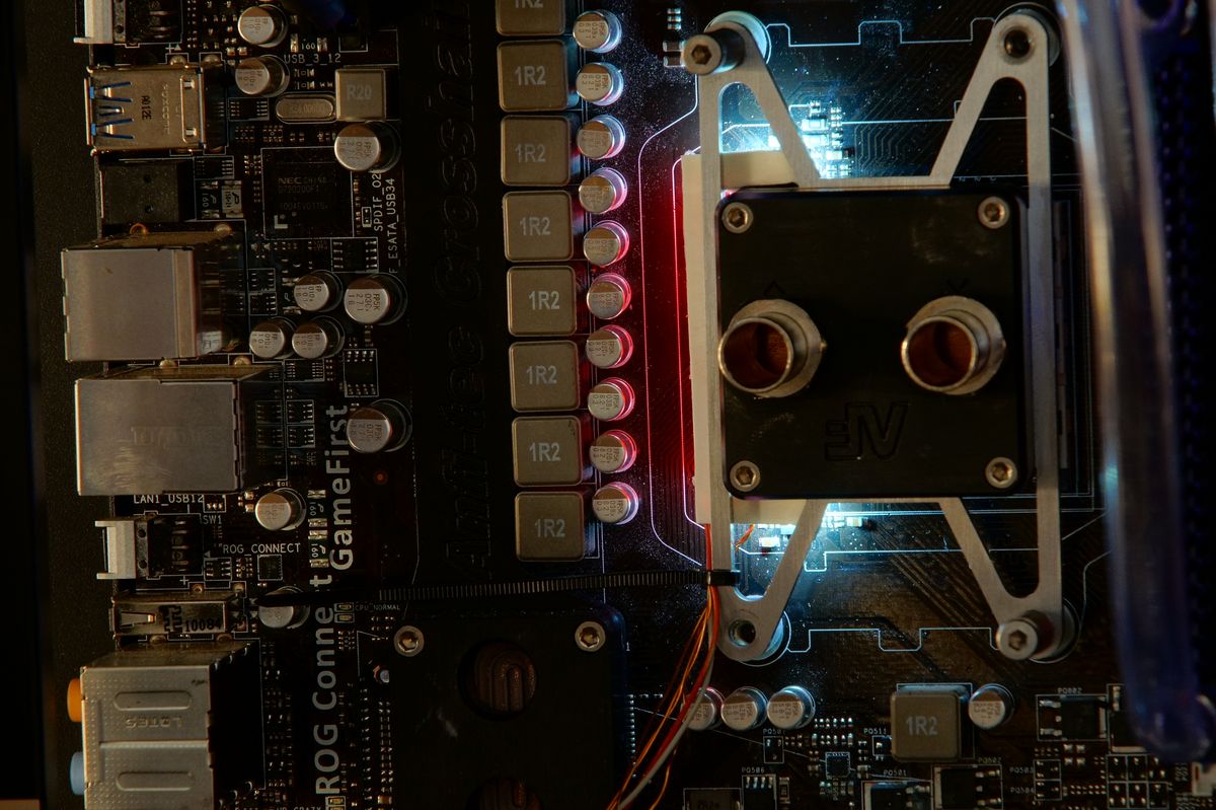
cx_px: 608
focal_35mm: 225
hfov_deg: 9.2
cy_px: 405
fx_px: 7596
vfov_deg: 6.1
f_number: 11
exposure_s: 8
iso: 800
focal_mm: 150
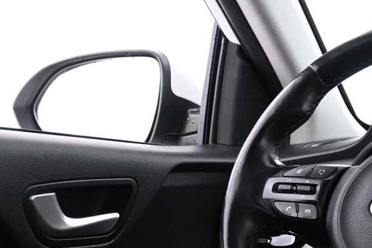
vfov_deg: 15.1
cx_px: 401
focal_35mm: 90
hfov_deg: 21.5
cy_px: 175
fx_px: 930
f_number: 4
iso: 4500
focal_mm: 22
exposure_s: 1/40
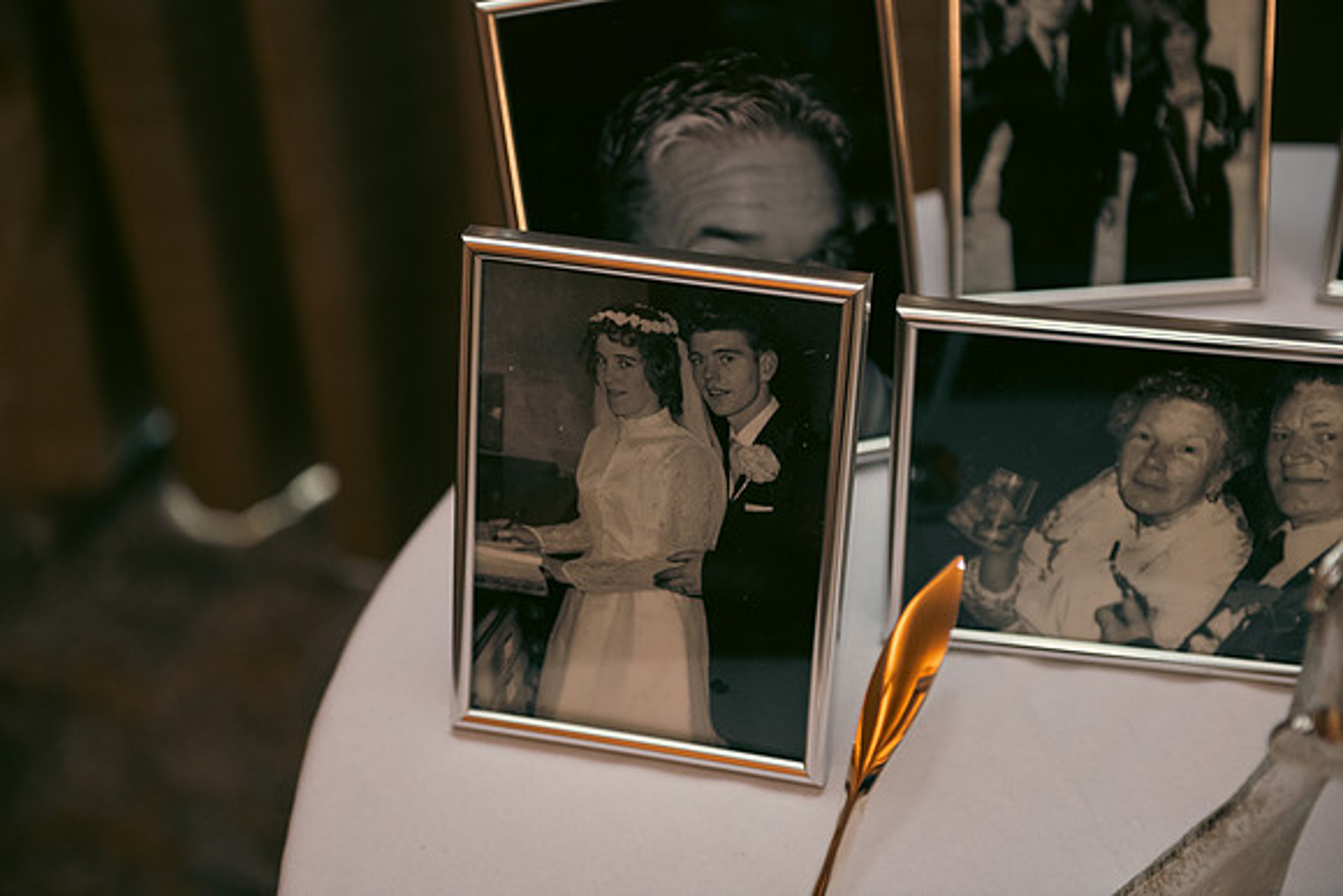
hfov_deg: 28.8
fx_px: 2612
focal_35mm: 70
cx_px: 672
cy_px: 448
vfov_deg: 19.5
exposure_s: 1/160
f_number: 3.5
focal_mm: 70
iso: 1000
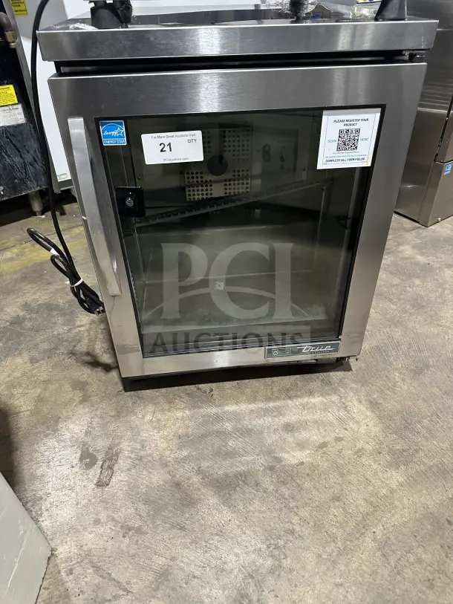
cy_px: 302
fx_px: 419
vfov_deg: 71.6
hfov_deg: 56.8
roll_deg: -0.9
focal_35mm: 24
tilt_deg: -36.8
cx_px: 226
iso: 400
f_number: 1.78
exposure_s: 1/60
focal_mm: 6.86
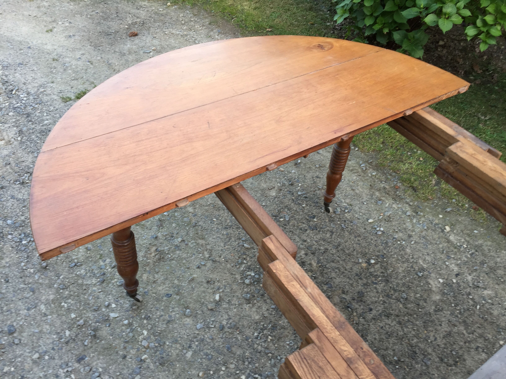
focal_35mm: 29
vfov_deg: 48.2
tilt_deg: -45.2
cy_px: 190
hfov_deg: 61.7
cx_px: 253
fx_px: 424
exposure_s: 1/50
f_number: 2.2
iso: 40
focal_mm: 4.15
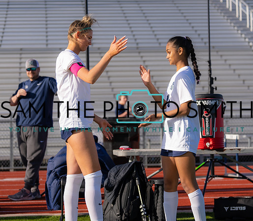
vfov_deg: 16.3
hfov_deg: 18.5
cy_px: 100
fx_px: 775
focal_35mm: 100
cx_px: 108
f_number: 2.8
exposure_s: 1/3200
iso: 200
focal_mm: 70
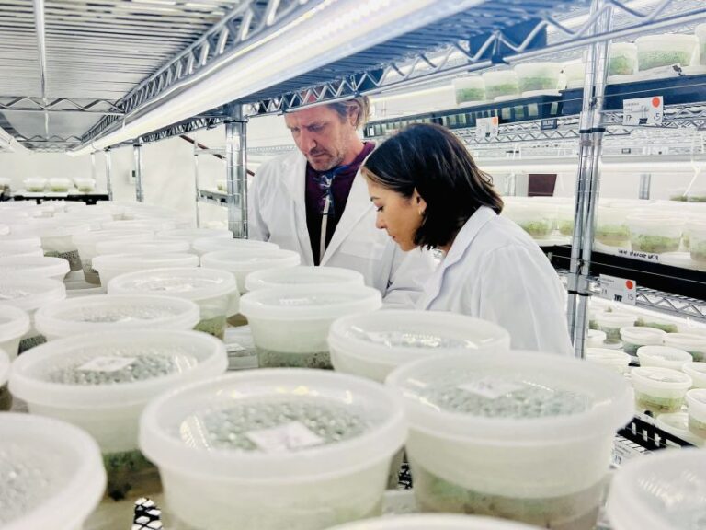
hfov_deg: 67.3
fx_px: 530
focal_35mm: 26
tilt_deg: -10.5
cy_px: 265
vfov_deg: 53.1
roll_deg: +0.5
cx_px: 353
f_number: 1.5
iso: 50
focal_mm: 5.7
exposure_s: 1/1224
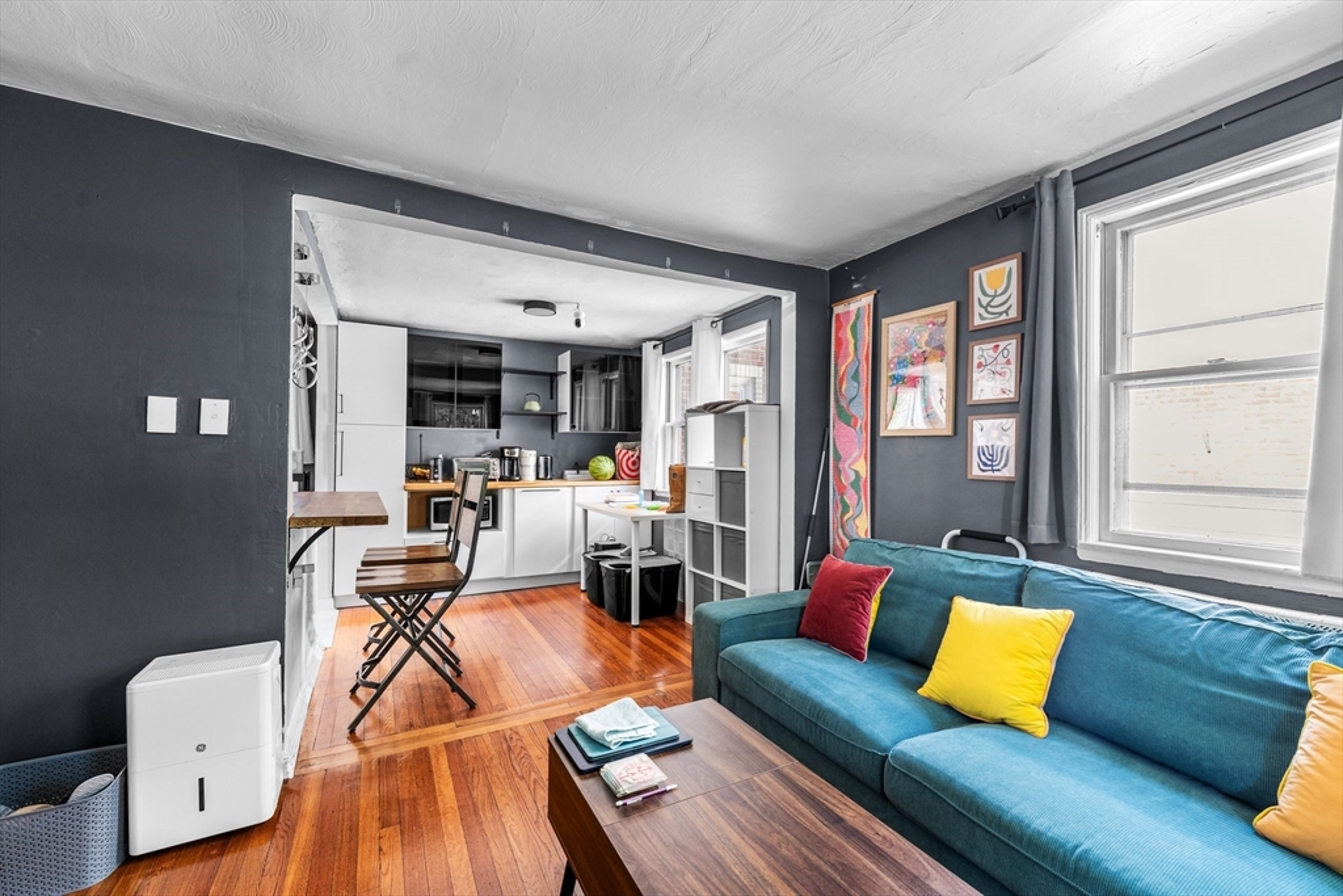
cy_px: 448
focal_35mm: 14
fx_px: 522
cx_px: 672
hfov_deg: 104.2
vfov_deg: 81.2
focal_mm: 14
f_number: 8
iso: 800
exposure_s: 1/3
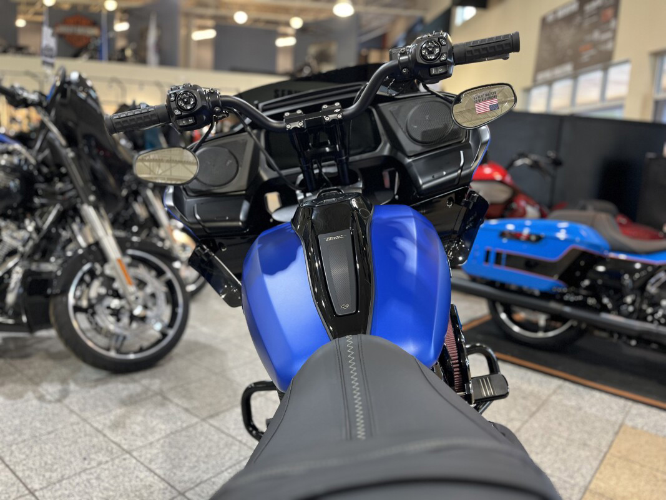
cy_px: 250
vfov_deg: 53.1
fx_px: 500
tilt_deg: -10.9
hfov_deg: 67.3
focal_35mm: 26
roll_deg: -3.4
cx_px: 333
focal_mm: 5.1
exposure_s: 1/60
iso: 200
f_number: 1.6
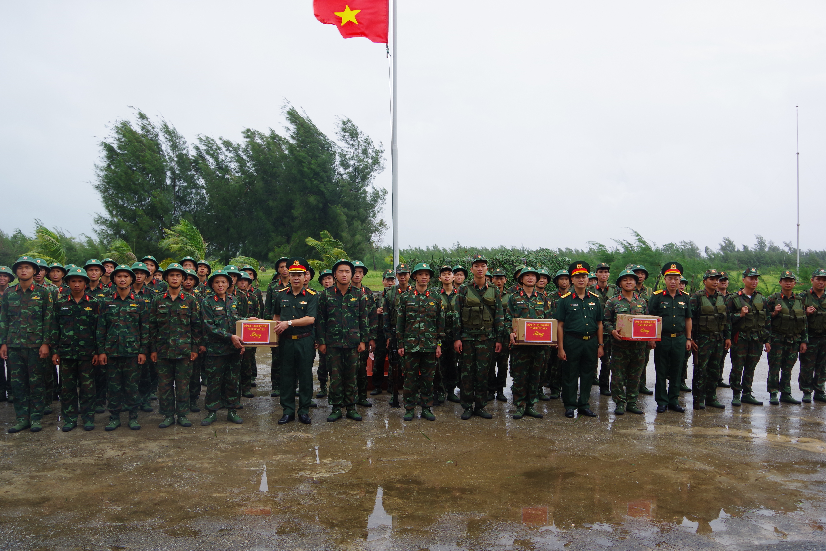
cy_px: 276
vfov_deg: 47.9
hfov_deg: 67.4
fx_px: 619
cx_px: 413
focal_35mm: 27
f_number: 10
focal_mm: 18
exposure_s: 1/125
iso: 200
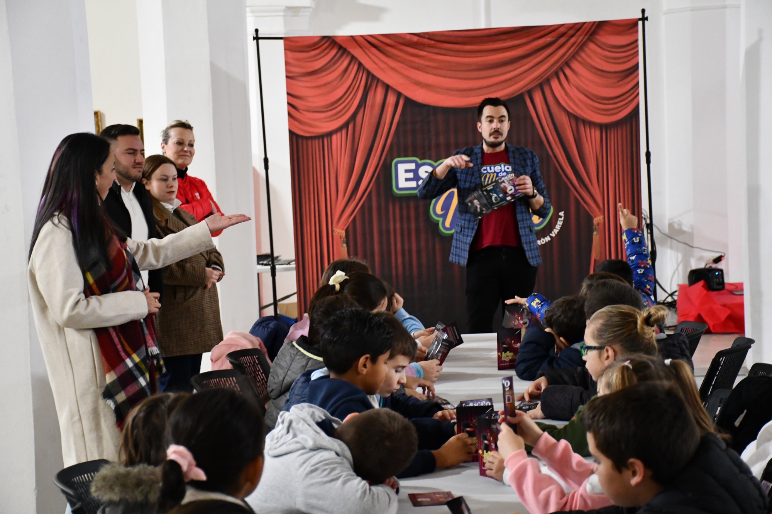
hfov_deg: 24.2
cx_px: 386
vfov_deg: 16.3
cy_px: 257
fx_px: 1801
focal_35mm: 84
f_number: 4.8
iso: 3600
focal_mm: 56
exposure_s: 1/125
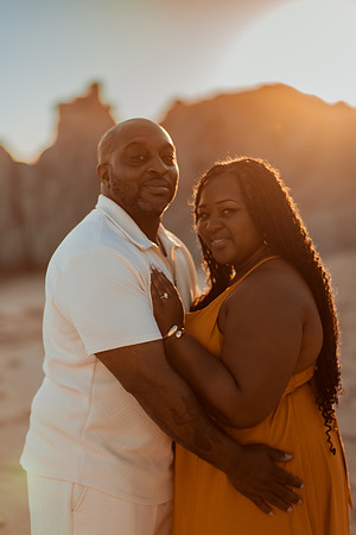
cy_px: 268
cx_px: 178
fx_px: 860
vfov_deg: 34.5
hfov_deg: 23.4
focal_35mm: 58
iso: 100
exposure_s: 1/4000
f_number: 1.4
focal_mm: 58
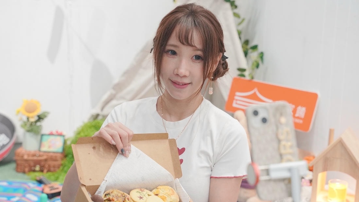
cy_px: 120
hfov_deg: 30.2
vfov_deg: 17.2
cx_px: 180
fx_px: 666
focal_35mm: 70
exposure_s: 1/160
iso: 3200
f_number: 4
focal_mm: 61
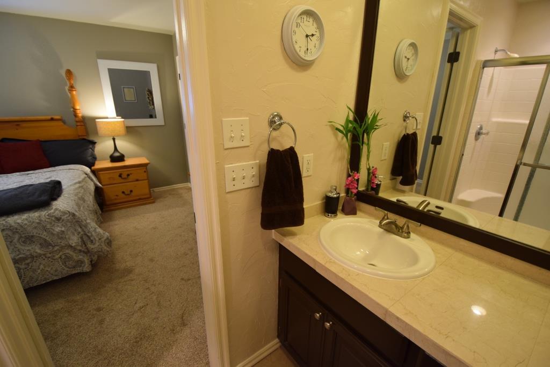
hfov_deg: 100.4
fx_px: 229
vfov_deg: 77.3
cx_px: 275
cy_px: 184
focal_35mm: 15
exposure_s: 1/60
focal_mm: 10
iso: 1000
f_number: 3.5
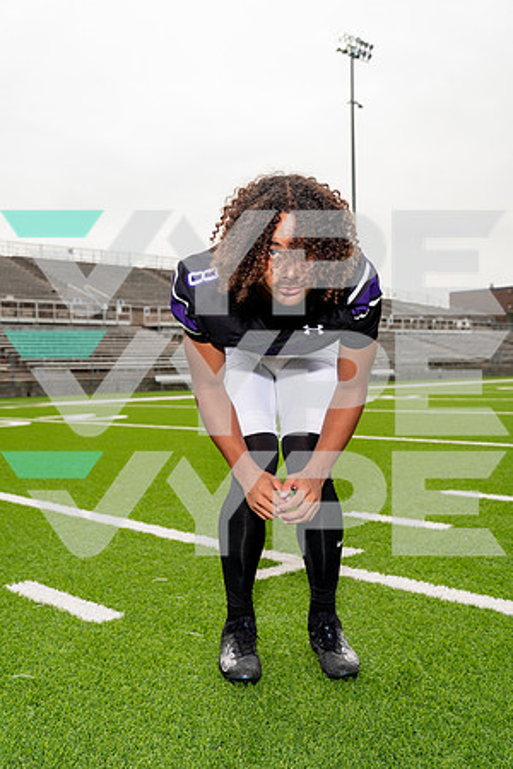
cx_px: 256
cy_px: 384
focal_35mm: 36
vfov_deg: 53.1
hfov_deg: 36.9
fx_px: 769
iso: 100
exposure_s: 1/640
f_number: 5.6
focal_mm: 36
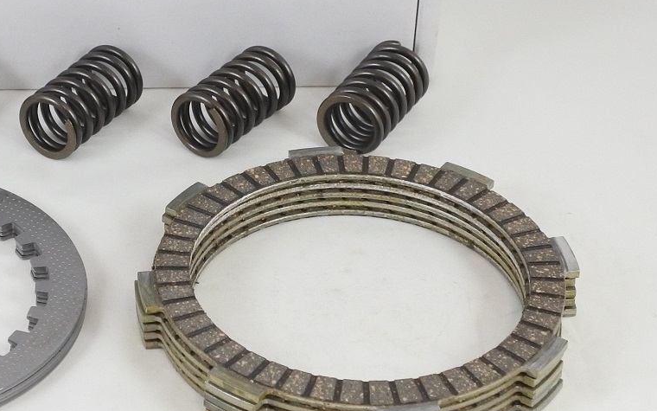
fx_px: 1629
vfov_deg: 14.2
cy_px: 8
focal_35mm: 91
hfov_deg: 22.6
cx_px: 174
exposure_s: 1/125
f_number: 4.2
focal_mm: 14.7
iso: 560
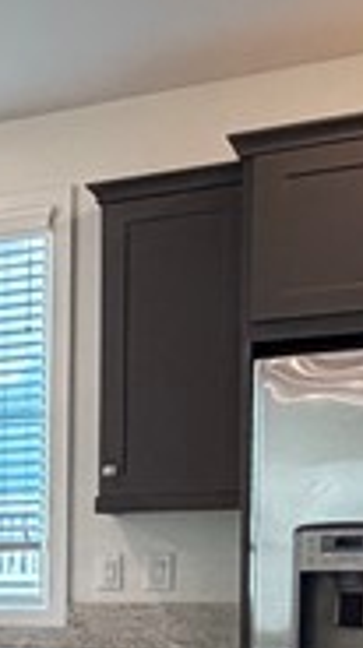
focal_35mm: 85
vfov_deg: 24.2
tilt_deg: -2.2
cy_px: 613
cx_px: -828
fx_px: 1460
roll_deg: +0.7
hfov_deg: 9.6
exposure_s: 1/120
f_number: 2.2
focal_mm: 2.22
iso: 250
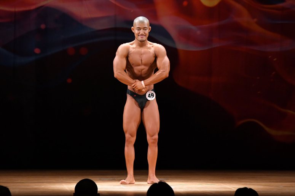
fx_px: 1966
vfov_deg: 5.7
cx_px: 148
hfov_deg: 8.6
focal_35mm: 240
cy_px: 98
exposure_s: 1/400
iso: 4000
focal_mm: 160
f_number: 5.6
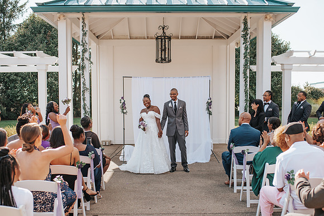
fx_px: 380
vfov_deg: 31.7
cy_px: 126
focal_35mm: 42
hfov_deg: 46.1
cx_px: 160
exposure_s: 1/1250
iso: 110
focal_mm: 35
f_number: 2.8
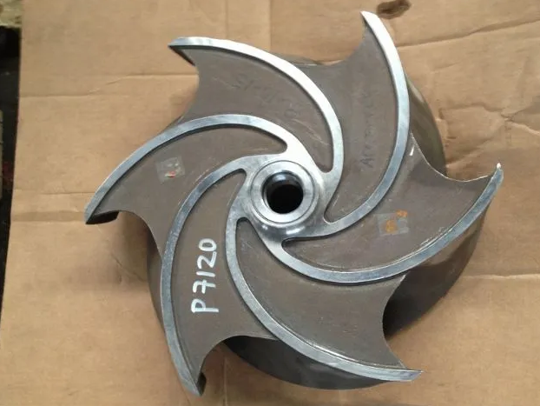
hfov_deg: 51.3
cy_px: 206
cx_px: 275
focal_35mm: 36
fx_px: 562
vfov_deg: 39.7
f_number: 2.4
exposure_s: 1/20
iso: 125
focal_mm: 4.28
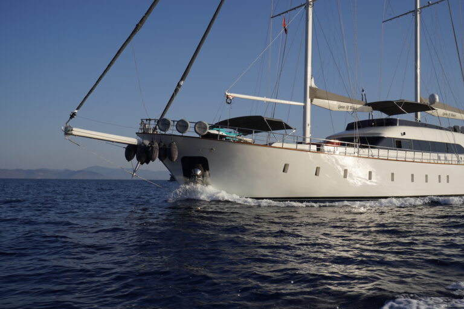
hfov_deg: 53.1
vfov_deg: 36.9
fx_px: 464
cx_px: 232
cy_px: 154
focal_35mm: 36
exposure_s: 1/320
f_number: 14
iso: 250
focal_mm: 36
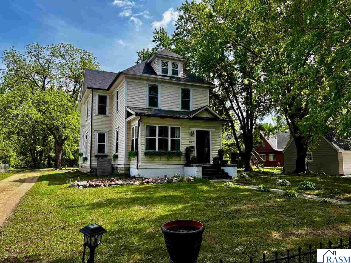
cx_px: 176
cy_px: 132
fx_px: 264
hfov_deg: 67.3
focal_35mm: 26
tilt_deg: +5.7
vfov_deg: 53.1
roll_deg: +0.5
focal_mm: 5.96
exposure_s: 1/851
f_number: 1.6
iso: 50
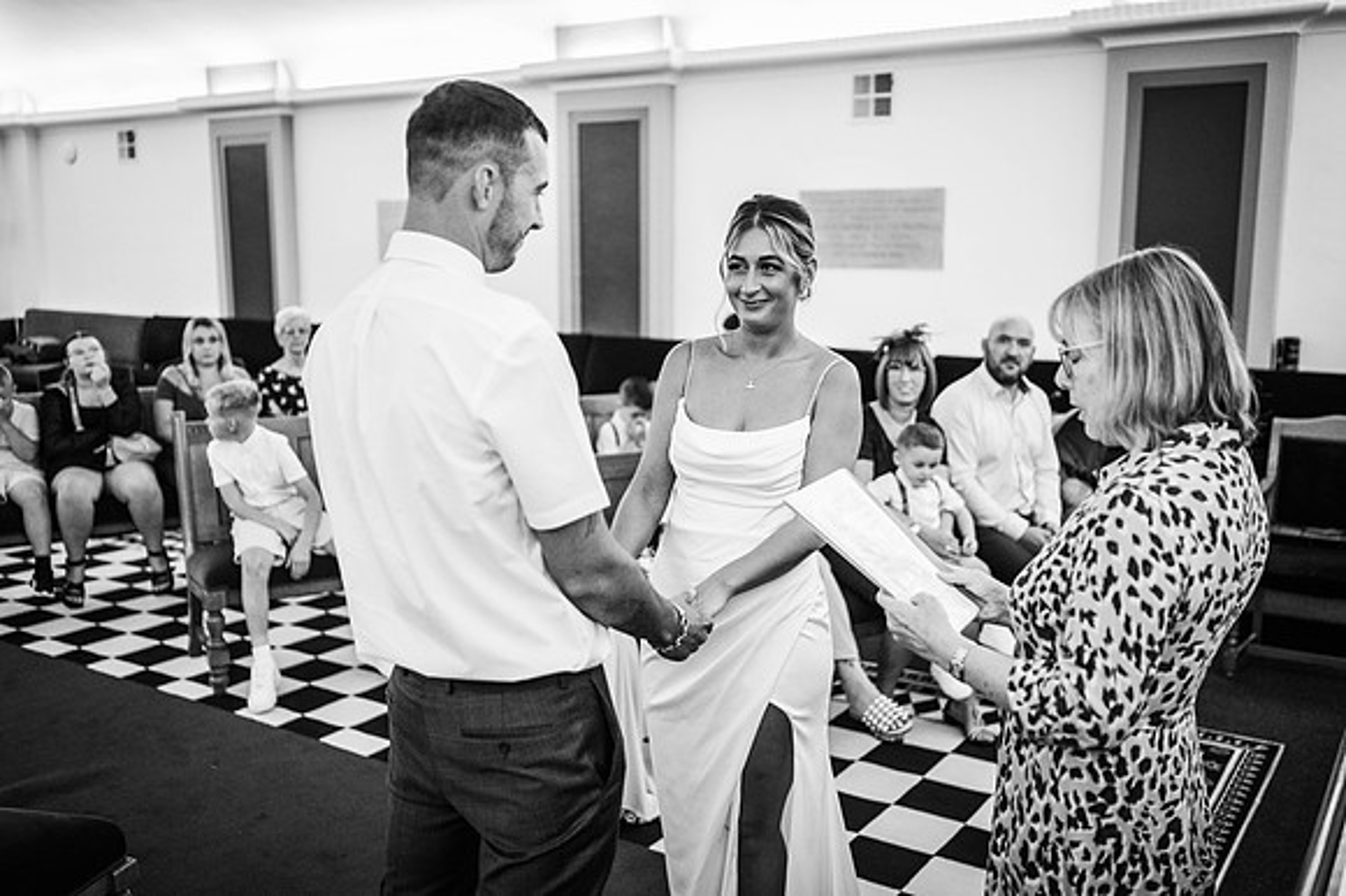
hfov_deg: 54.5
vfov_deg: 37.8
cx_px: 673
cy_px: 448
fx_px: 1308
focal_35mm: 35
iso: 1400
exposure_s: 1/200
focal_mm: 35
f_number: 1.8
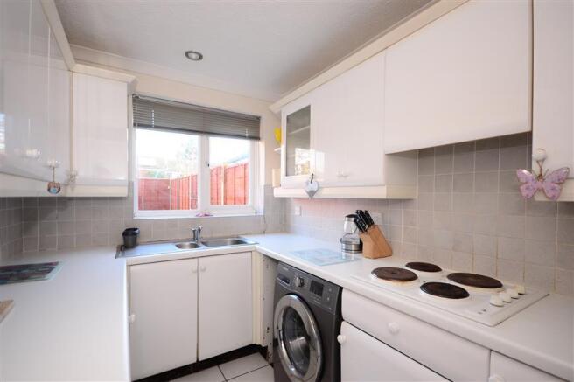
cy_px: 191
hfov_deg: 92.5
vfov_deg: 69.6
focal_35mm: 17
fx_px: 275
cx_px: 287
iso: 400
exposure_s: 1/25
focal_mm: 11.5
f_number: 5.6
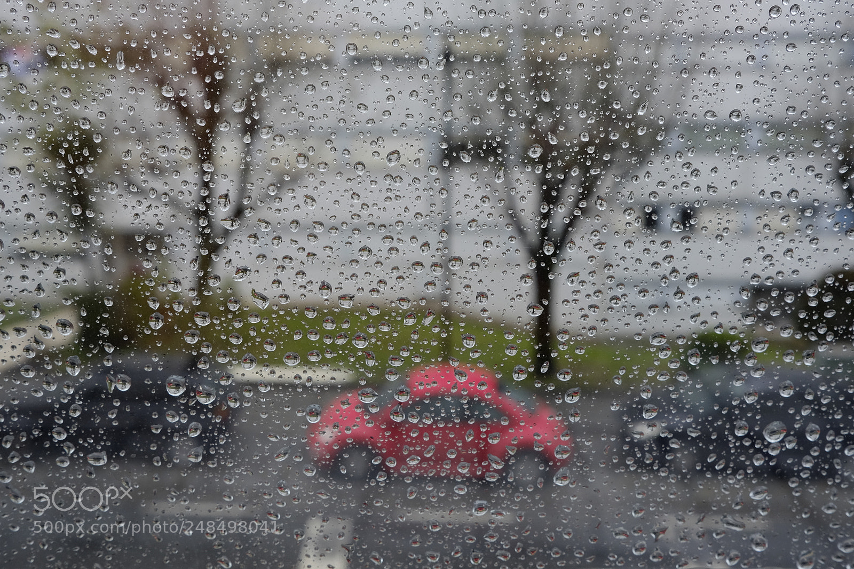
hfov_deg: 54.4
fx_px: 830
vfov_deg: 37.8
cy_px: 284
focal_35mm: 35
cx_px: 427
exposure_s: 1/60
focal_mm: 23
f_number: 8
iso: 800
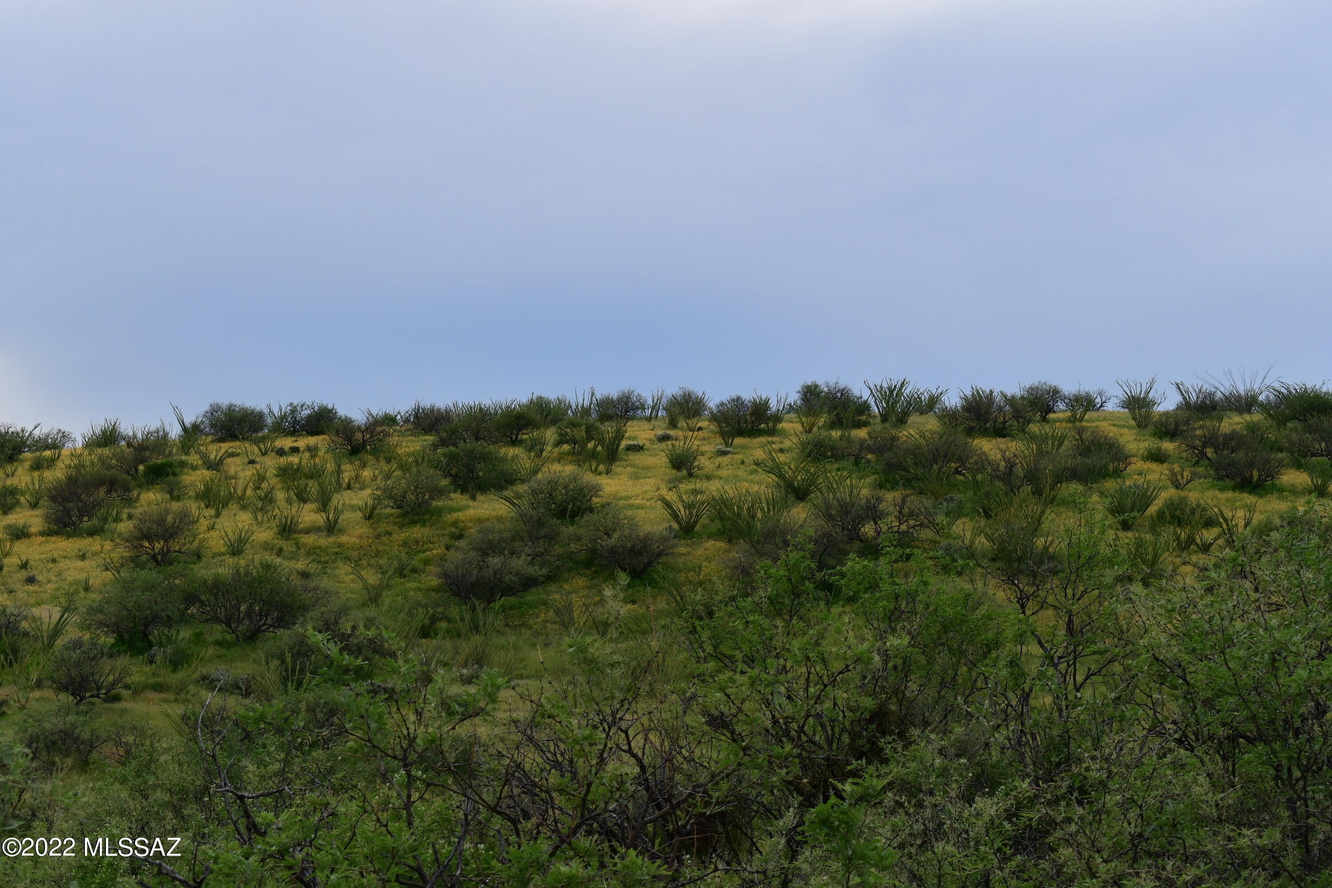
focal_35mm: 78
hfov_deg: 26.0
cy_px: 444
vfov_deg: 17.5
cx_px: 666
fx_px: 2886
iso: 800
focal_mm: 52
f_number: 11
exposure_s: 1/500
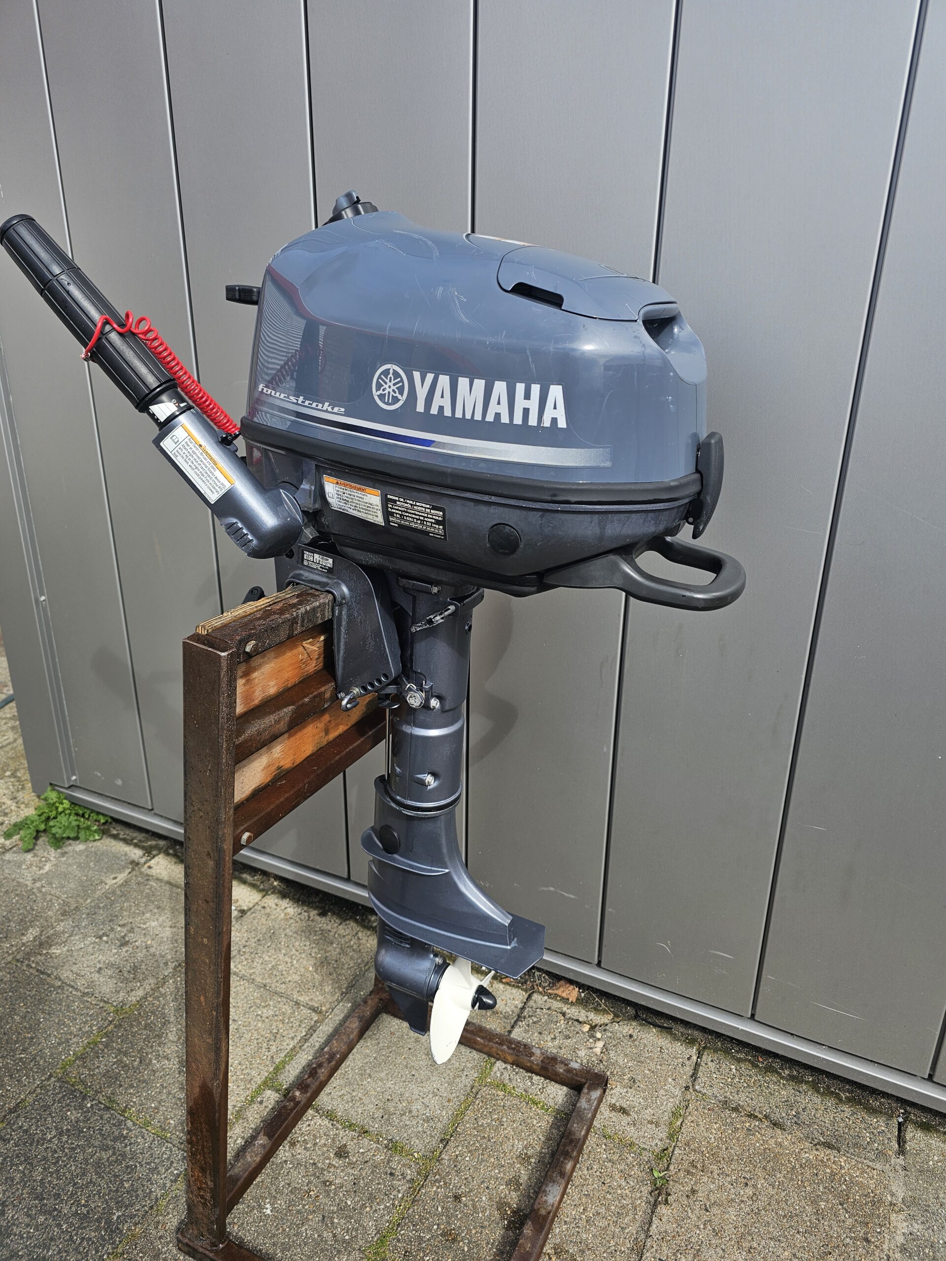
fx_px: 838
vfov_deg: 73.9
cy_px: 630
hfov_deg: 58.9
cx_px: 473
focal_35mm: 23
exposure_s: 1/590
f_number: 1.7
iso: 12
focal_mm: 6.3
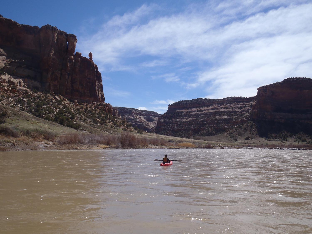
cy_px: 117
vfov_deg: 46.8
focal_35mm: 30
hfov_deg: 60.0
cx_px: 156
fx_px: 270
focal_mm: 5.4
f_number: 11
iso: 80
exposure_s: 1/125
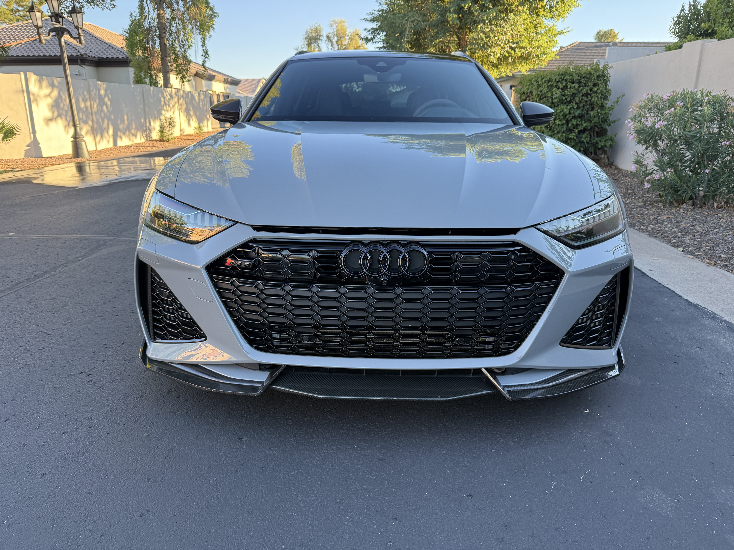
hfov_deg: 71.6
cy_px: 275
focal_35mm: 24
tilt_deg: -16.8
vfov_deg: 56.8
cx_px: 367
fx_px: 509
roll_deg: -0.2
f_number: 1.78
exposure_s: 1/273
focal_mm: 6.76
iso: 100
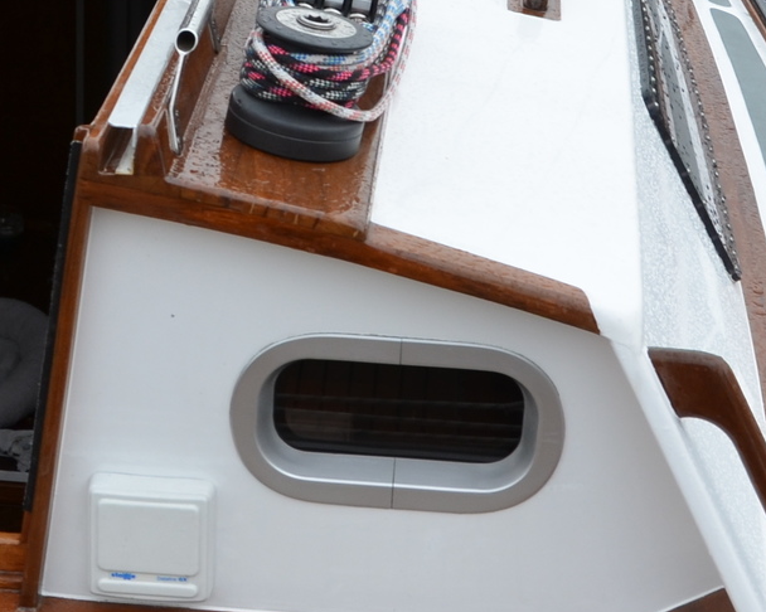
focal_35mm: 104
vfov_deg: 14.7
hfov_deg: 18.3
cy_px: 107
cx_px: 163
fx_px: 2357
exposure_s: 1/160
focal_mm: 18
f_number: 6.3
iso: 200
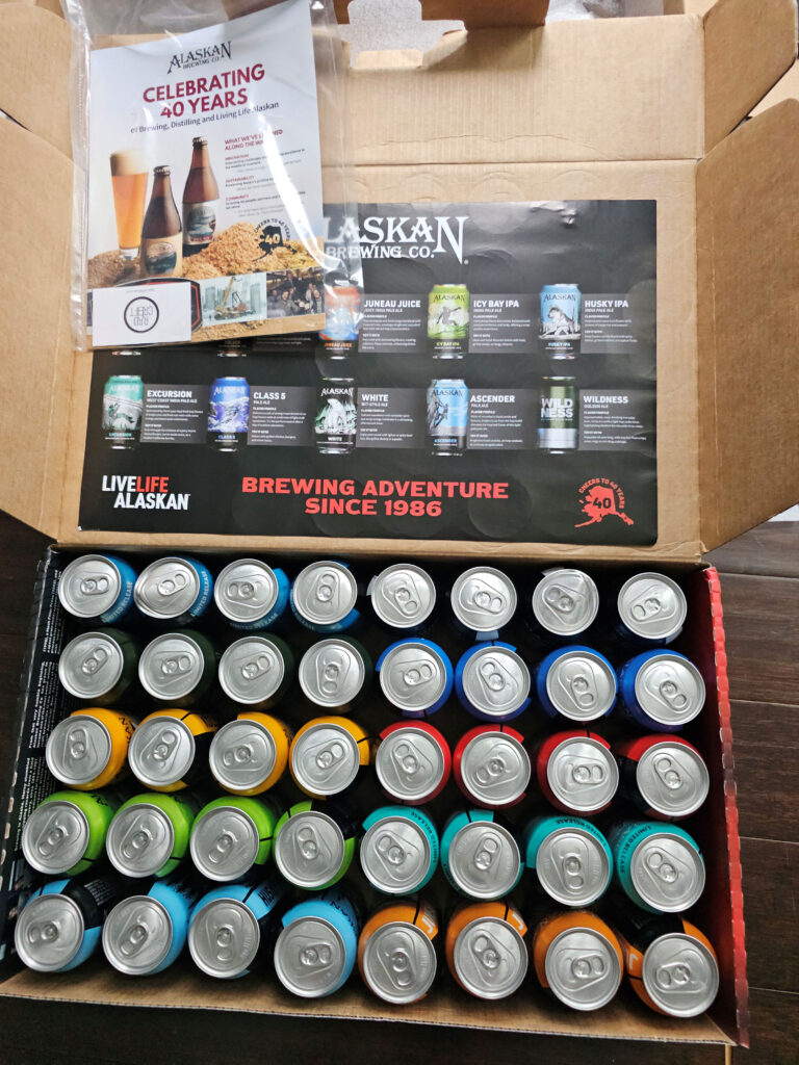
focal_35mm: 23
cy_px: 532
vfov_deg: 73.9
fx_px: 708
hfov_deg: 58.9
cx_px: 400
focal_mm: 6.3
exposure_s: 1/120
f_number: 1.7
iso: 400
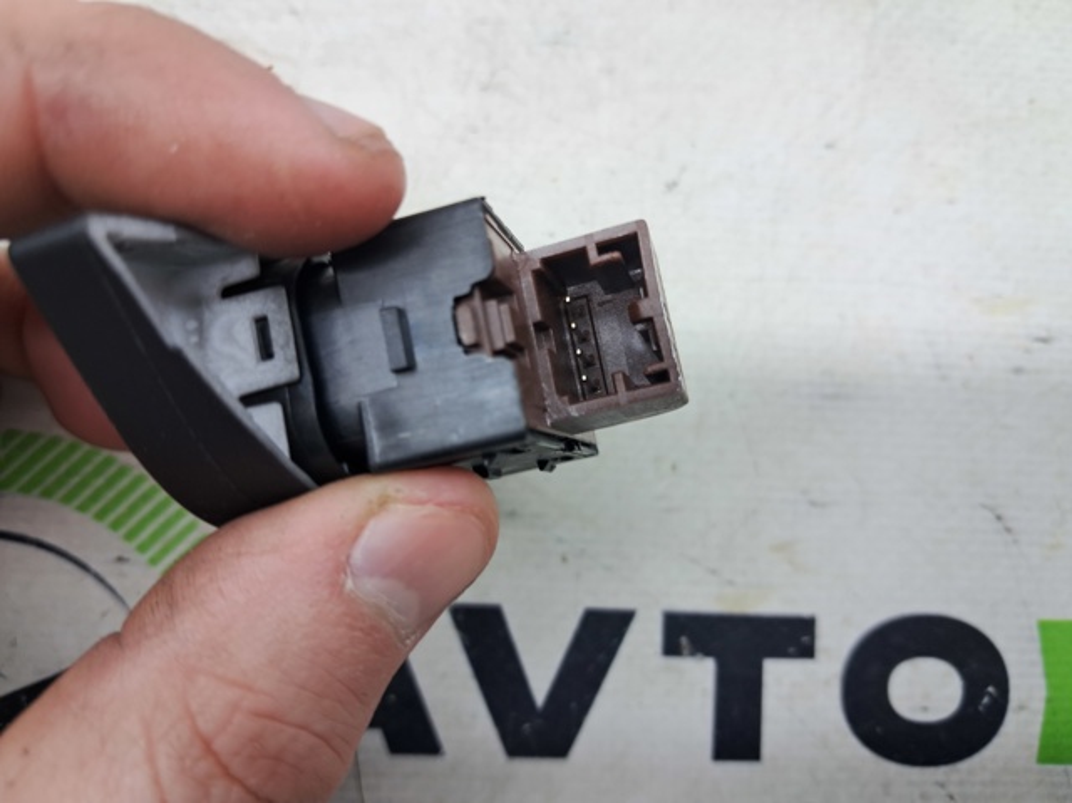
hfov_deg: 65.4
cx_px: 536
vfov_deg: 51.3
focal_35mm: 27
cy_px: 402
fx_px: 836
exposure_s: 1/50
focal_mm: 4
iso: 50
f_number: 1.8
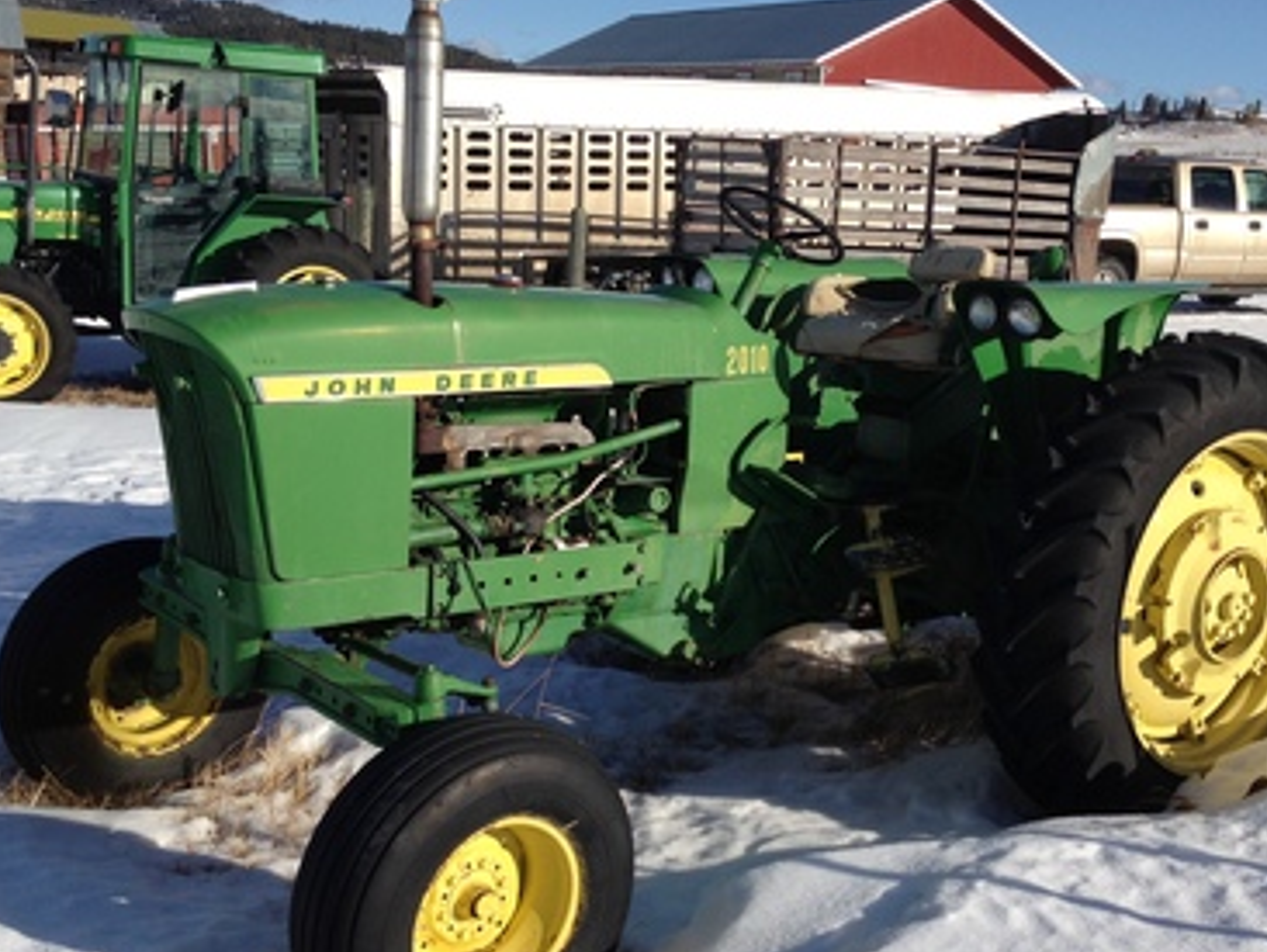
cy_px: 509
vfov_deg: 29.7
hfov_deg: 38.9
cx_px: 685
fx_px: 1795
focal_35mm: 49
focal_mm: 4.13
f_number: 2.4
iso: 50
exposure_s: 1/2088
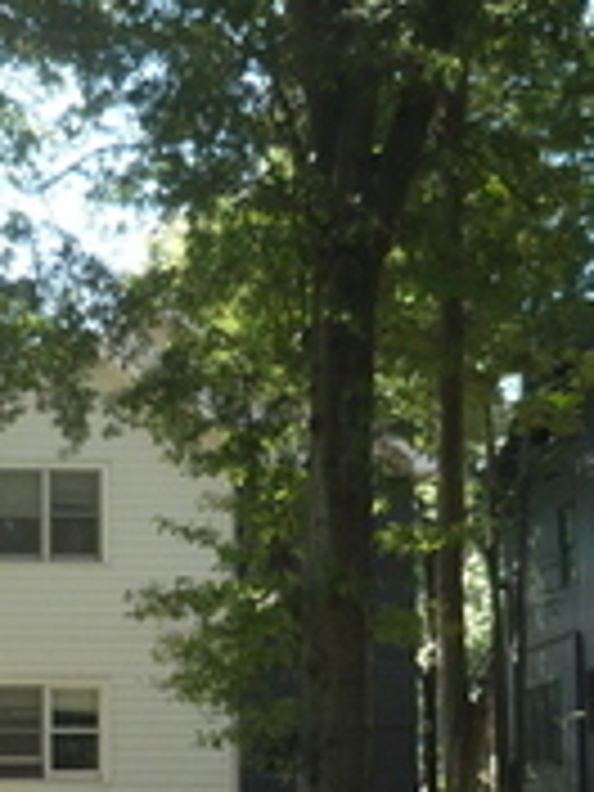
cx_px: 133
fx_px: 2151
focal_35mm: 94
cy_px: 652
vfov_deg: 20.6
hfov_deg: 15.6
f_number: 2.8
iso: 100
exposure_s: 1/125
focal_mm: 5.5
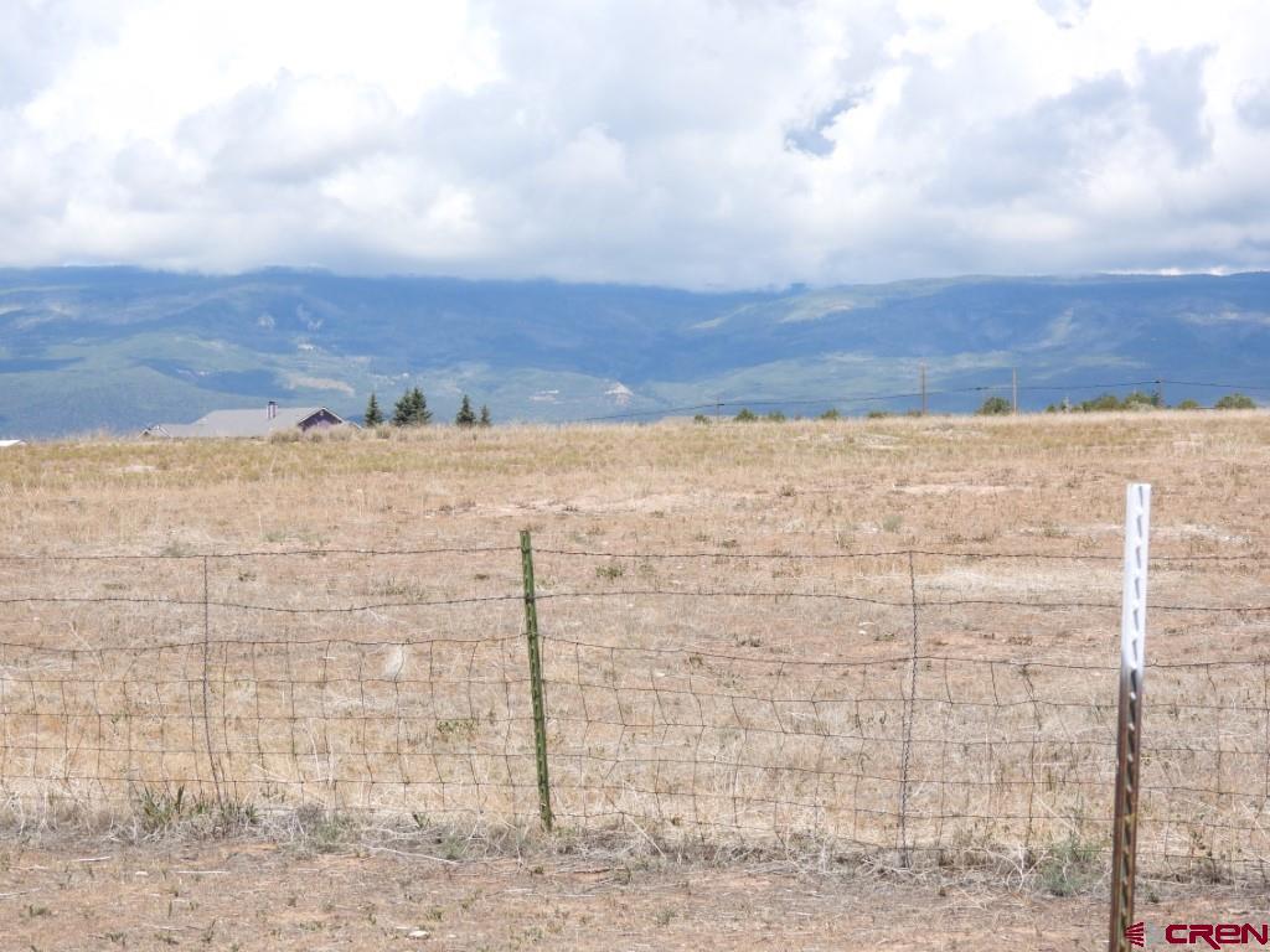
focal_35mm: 95
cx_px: 635
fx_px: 3485
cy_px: 476
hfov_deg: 20.7
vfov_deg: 15.6
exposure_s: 1/800
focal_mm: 17
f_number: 4
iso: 100
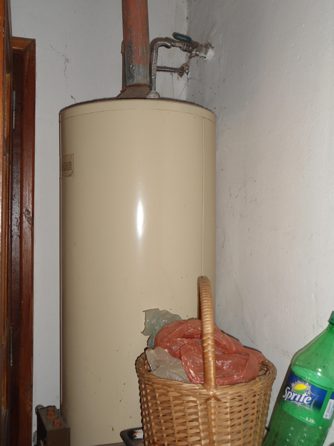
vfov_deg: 50.1
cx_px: 167
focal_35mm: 37
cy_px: 223
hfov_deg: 38.7
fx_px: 476
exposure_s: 1/40
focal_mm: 6.7
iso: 100
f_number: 3.2
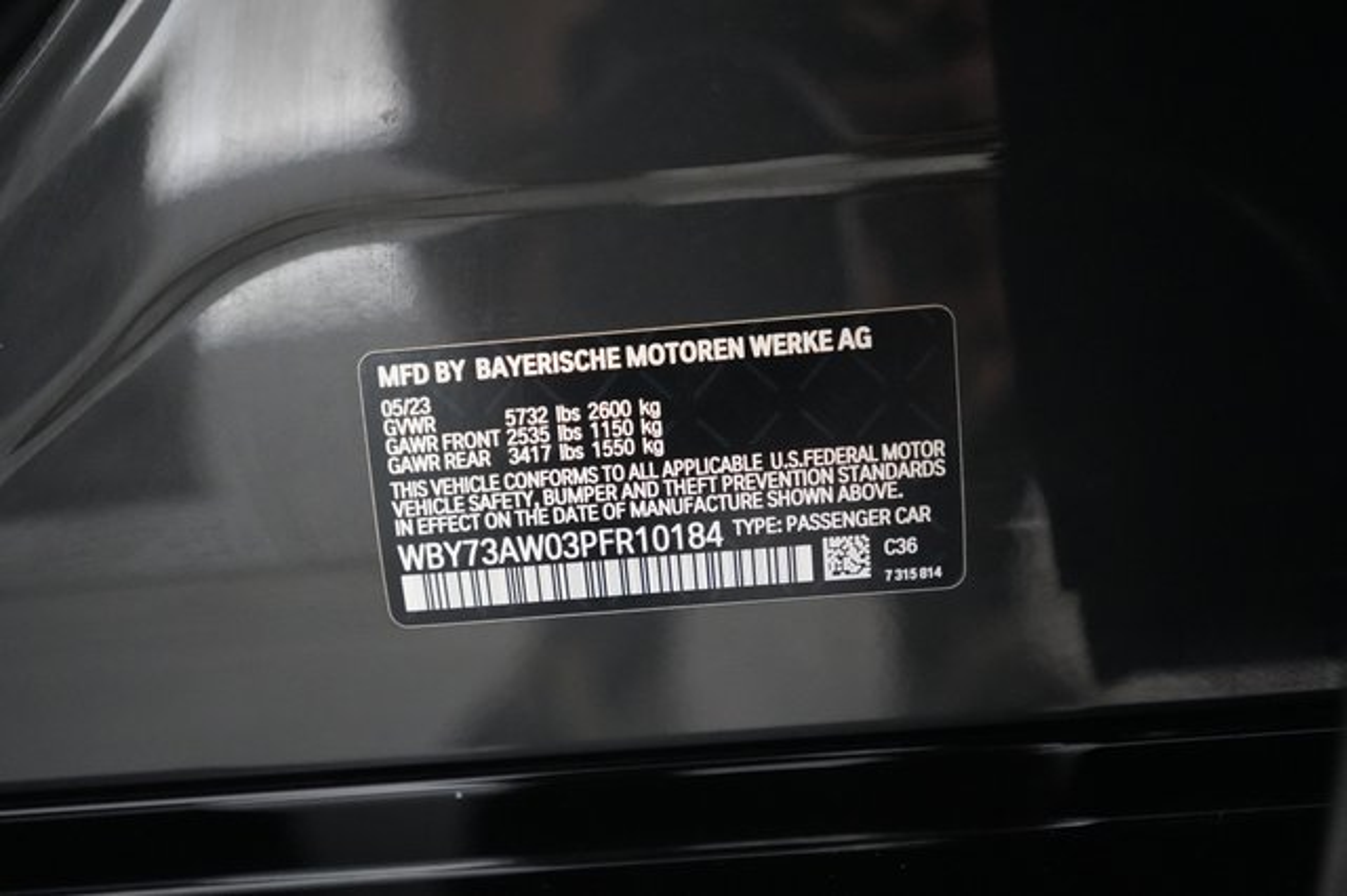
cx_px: 674
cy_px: 448
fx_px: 1047
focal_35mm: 28
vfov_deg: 46.4
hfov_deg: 65.5
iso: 10000
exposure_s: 1/160
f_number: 2.8
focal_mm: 28
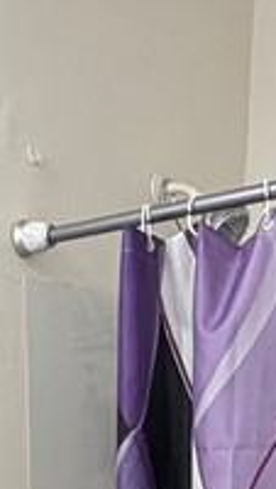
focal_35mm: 78
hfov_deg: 15.4
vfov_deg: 21.6
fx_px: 1011
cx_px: 59
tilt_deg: -18.7
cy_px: 780
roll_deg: +1.3
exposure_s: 1/120
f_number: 2.2
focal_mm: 2.22
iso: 320
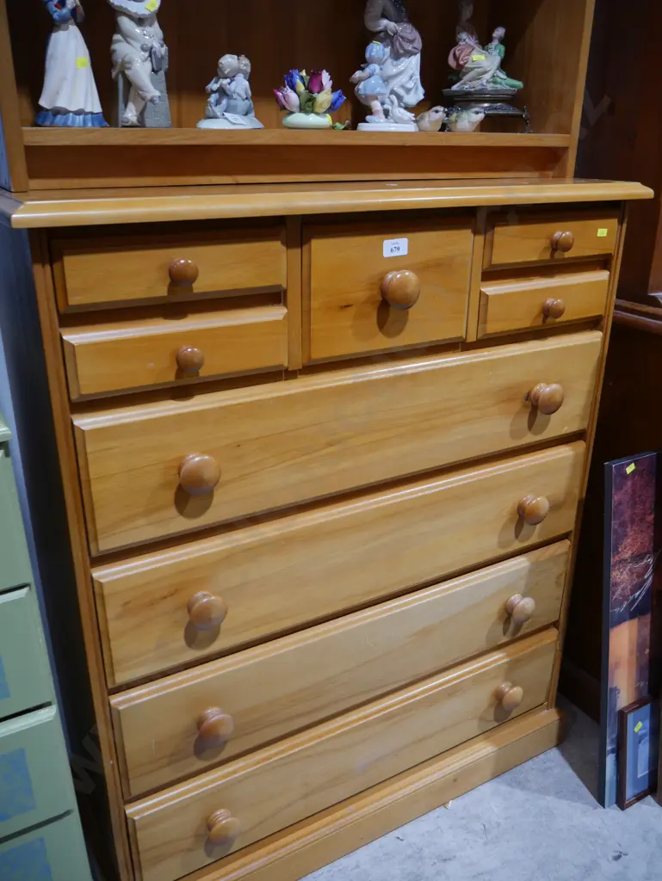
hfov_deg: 49.8
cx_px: 331
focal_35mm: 28
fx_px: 713
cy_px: 440
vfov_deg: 63.4
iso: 250
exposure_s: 1/60
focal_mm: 14
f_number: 3.5
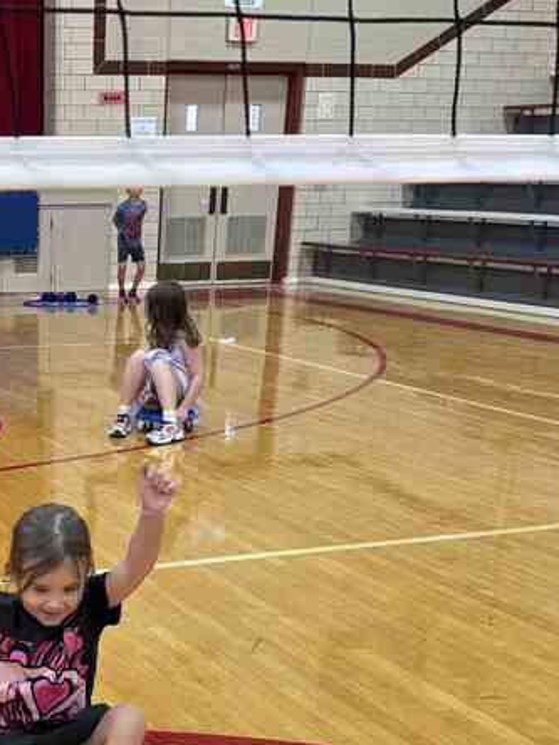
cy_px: 856
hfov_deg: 23.5
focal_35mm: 60
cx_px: 10
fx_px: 1292
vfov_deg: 28.6
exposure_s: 1/120
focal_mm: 5.96
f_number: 1.6
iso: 160
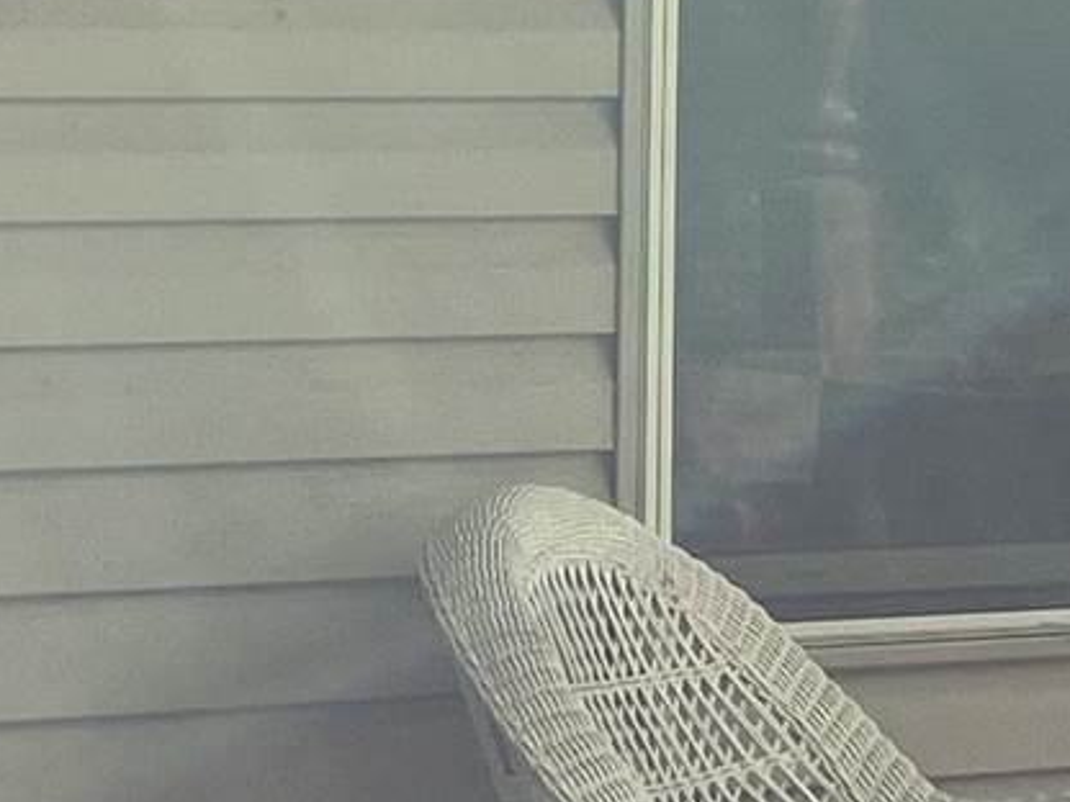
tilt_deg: -1.5
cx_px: 123
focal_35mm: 207
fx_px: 6398
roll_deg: -1.5
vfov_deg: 7.2
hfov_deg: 9.5
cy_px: 375
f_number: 1.8
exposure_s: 1/122
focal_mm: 3.99
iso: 25
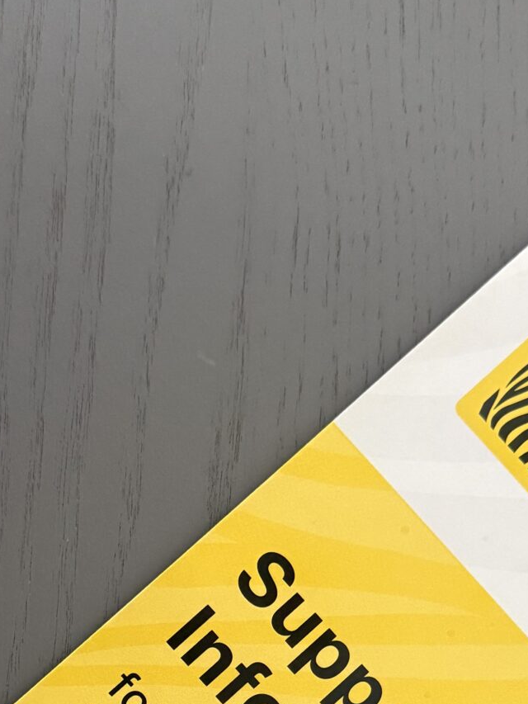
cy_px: 782
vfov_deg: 25.0
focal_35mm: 72
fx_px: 1464
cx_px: 281
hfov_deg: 20.4
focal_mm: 6.76
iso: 640
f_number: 1.78
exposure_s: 1/60
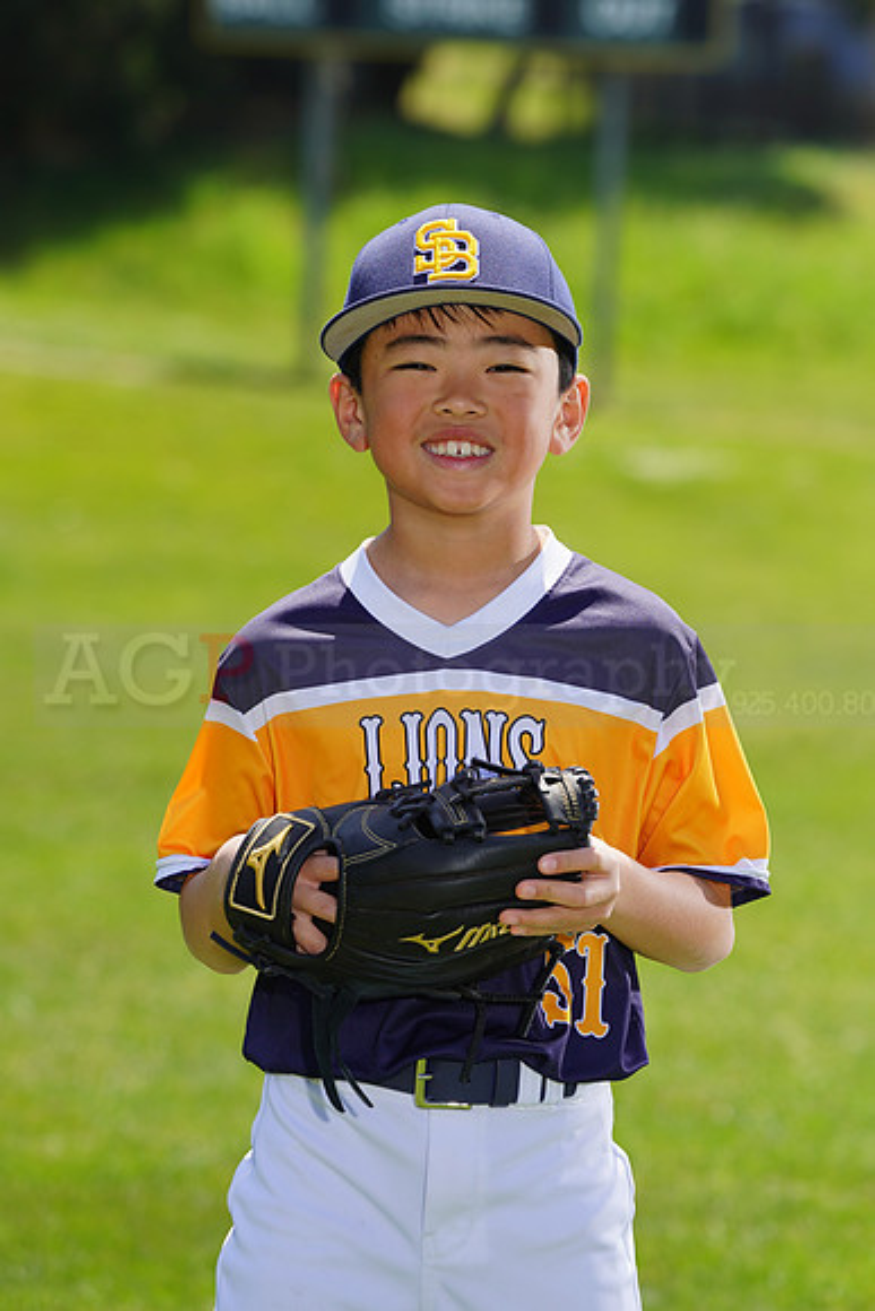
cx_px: 438
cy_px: 656
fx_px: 7943
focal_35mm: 218
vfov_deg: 9.4
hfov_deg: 6.3
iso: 100
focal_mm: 218
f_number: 8
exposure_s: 1/250
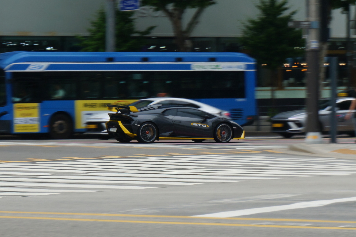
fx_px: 742
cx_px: 178
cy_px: 118
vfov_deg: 18.2
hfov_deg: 27.0
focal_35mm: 75
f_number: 11
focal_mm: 50
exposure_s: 1/60.2
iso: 100
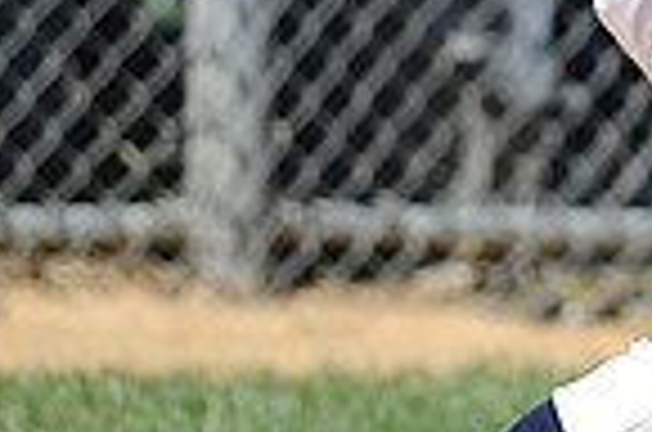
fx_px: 32601
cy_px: -353
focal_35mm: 1804
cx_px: 1201
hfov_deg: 1.1
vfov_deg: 0.8
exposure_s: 1/1600
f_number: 4
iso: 200
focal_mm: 300
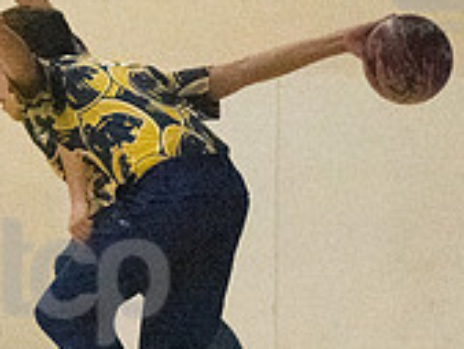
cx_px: 85
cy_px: 316
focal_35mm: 385
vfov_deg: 3.9
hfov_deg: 5.1
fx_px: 5164
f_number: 4.5
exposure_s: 1/1250
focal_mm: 78
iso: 10000
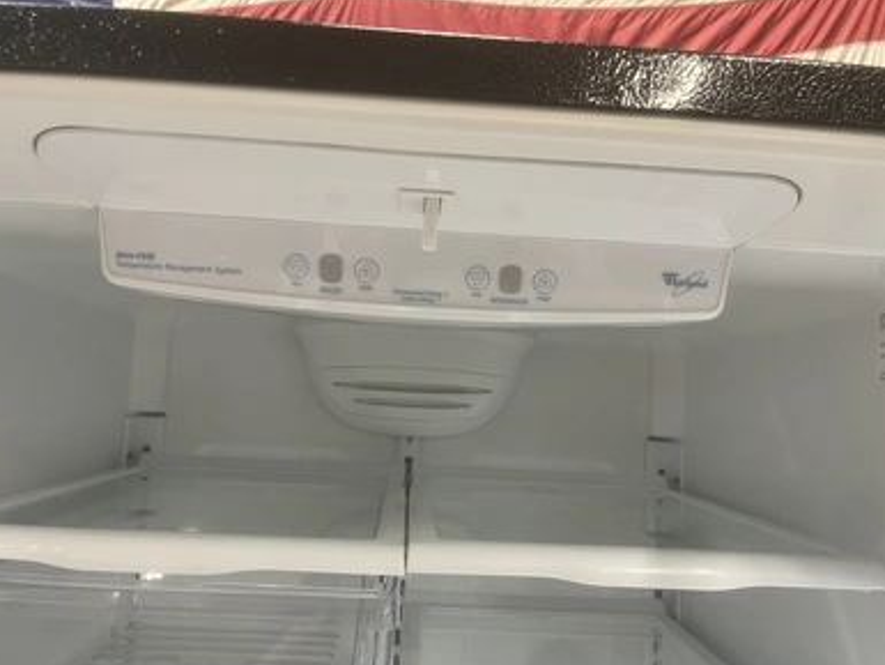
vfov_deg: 51.4
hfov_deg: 65.3
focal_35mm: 27
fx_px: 691
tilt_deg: +3.9
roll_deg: -1.6
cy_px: 336
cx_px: 441
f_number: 1.6
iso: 160
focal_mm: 5.1
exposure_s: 1/60
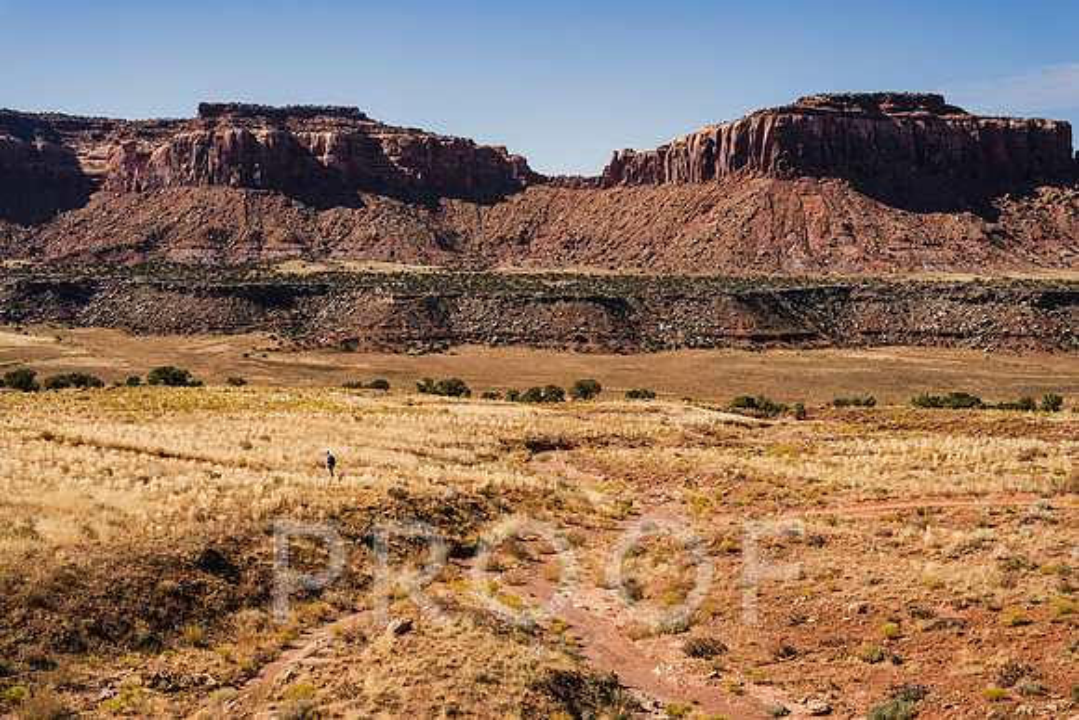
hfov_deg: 41.2
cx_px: 534
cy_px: 360
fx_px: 1435
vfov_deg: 28.2
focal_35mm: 48
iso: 160
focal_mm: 47
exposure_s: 1/640
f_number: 7.1
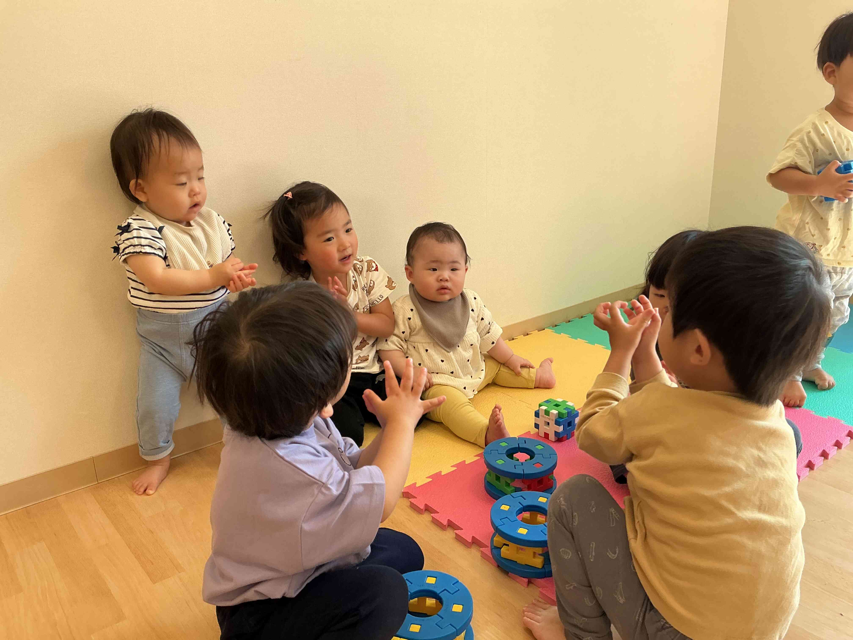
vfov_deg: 48.2
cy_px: 320
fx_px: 715
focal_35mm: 29
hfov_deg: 61.7
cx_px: 426
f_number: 1.8
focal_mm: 3
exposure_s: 1/120
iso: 25
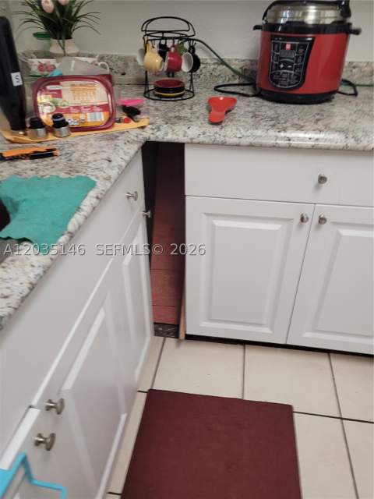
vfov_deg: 67.3
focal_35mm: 26
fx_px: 375
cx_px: 187
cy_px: 250
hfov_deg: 53.1
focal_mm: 5.4
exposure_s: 1/60
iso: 200
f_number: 1.8
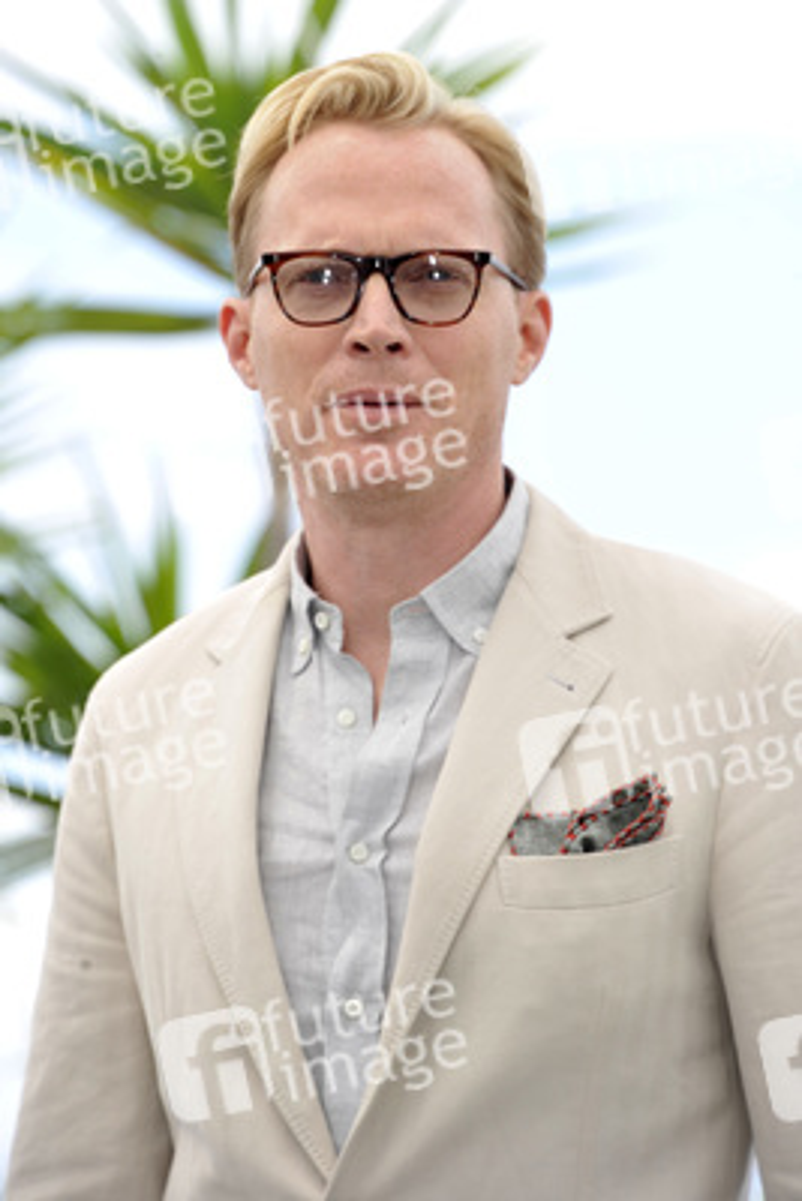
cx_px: 401
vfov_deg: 6.9
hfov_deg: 4.6
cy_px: 600
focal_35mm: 300
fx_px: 10016
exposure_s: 1/250
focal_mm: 300
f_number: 8
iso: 200
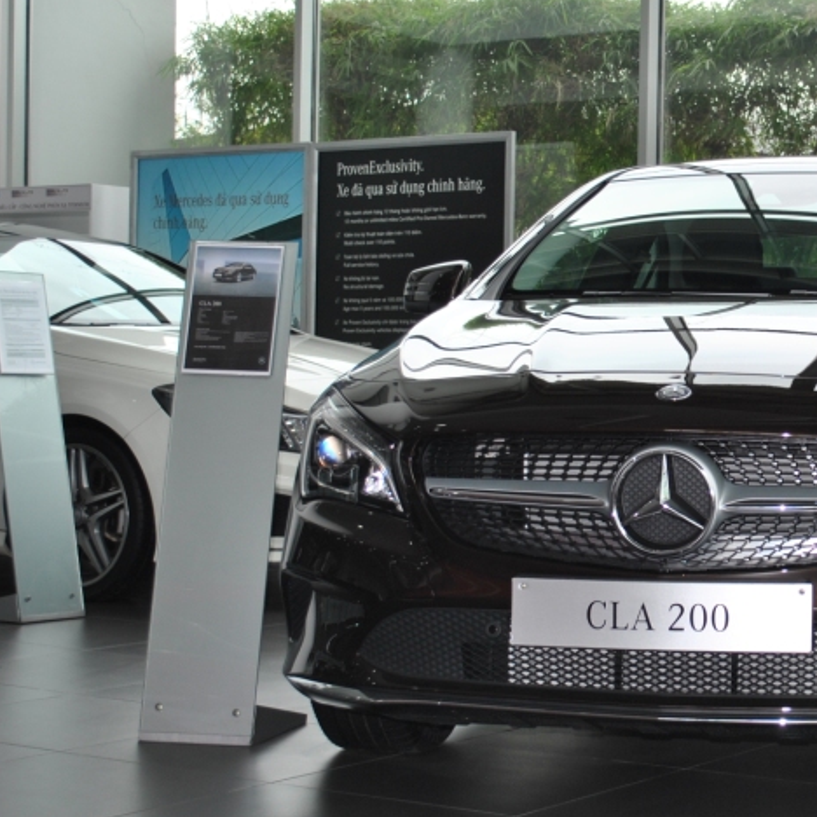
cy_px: 443
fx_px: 2161
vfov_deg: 21.4
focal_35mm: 81
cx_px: 749
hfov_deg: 20.9
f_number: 4.5
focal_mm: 29
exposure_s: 1/125
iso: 125
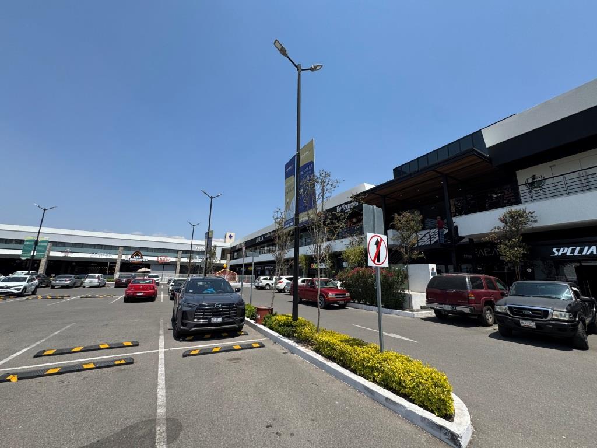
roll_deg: -3.9
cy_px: 224
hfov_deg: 102.1
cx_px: 298
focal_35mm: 14
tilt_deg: +16.0
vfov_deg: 85.7
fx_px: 241
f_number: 2.2
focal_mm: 2.22
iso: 40
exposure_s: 1/1976
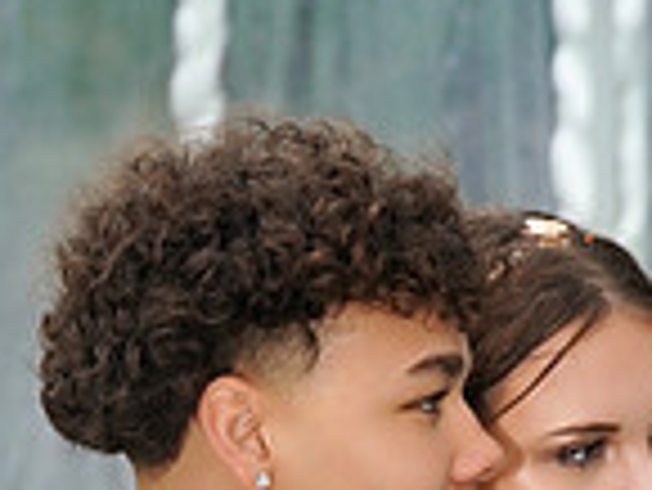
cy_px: 984
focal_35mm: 308
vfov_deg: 4.7
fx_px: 5815
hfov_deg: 6.4
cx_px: 198
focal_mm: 69
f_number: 5.6
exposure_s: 1/250
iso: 500
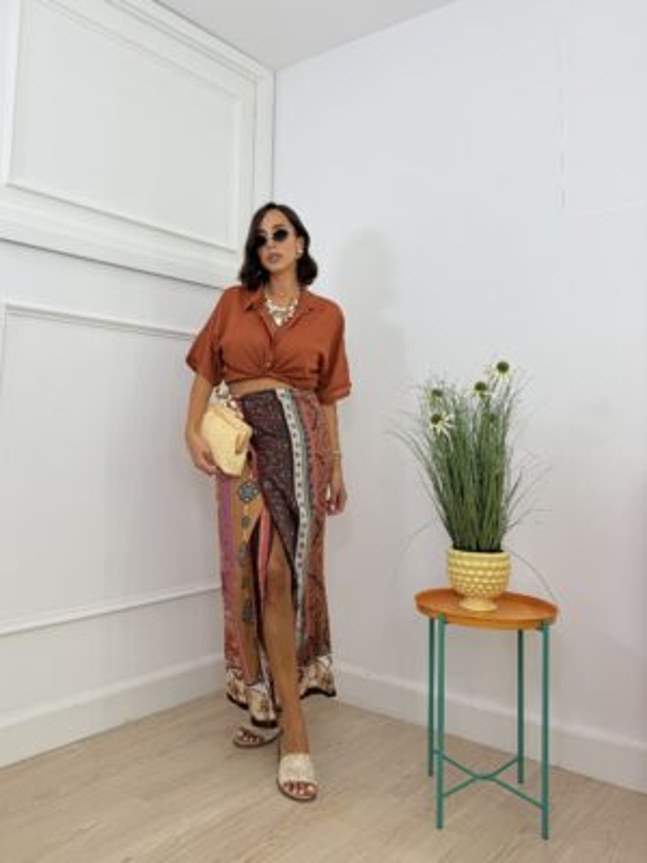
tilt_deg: +6.2
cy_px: 432
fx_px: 598
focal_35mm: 24
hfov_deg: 56.8
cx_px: 324
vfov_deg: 71.6
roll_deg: -1.5
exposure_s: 1/358
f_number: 1.78
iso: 80
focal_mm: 6.76
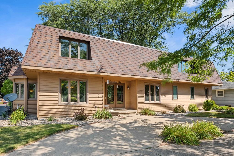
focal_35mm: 16
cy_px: 78
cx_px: 117
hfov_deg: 96.7
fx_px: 104
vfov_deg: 73.8
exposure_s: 1/30
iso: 200
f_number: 8
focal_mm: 16
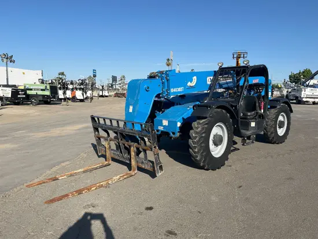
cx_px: 159
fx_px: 239
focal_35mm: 26
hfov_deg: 67.3
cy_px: 120
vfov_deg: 53.1
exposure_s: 1/4630
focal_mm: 5.7
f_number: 1.5
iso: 50
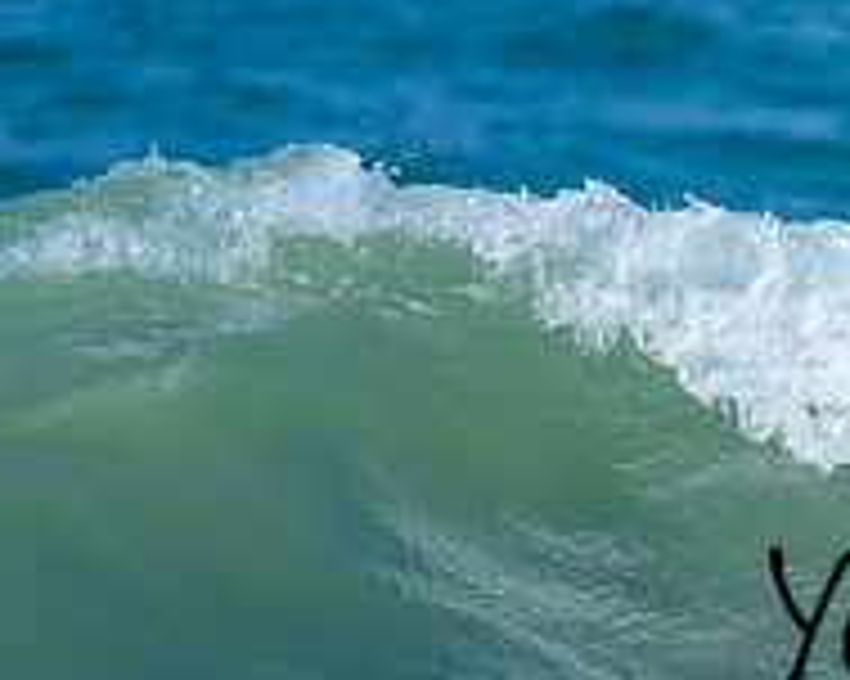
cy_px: 415
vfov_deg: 0.5
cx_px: 1182
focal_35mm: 3169
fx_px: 79680
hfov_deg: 0.6
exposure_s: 1/2000
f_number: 6.3
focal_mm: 800
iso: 220
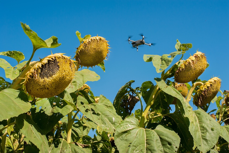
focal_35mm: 50
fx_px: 318
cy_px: 76
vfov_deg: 26.9
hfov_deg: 39.6
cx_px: 114
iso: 320
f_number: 10
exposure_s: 1/640
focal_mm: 50
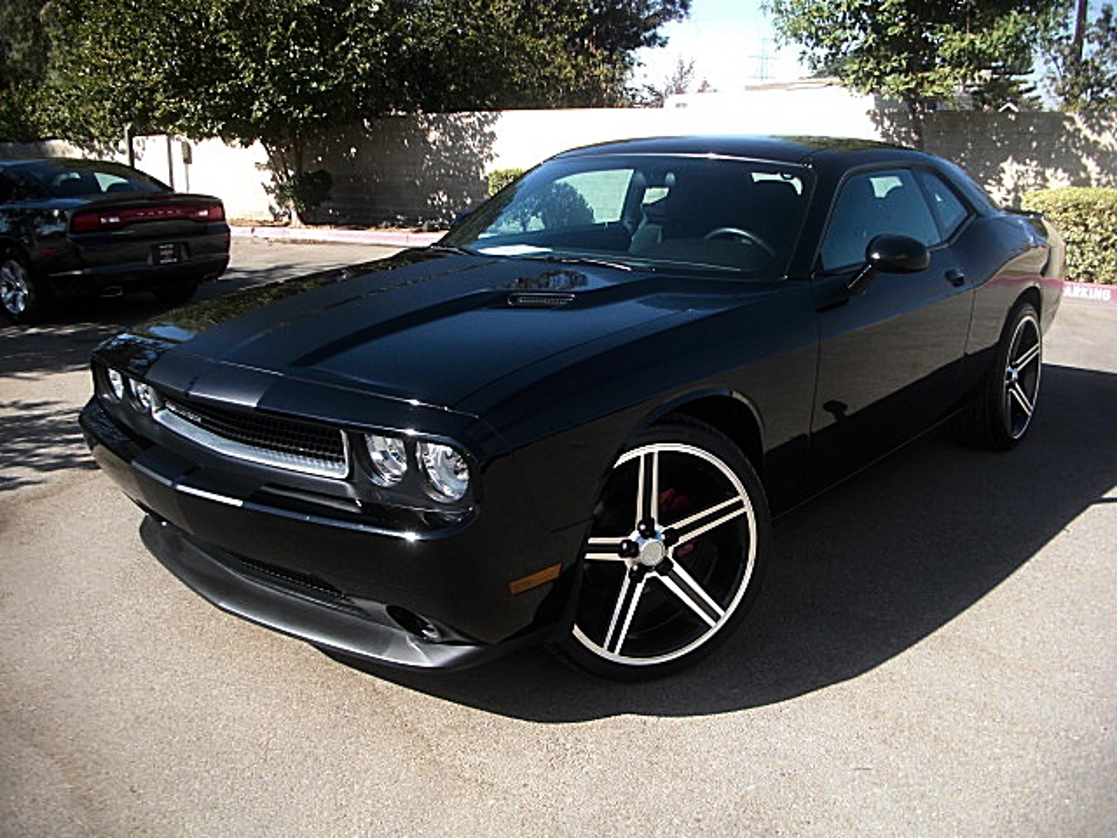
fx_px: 1162
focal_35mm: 36
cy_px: 419
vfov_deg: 39.7
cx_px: 558
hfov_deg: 51.4
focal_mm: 6.3
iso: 50
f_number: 2.8
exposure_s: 1/320
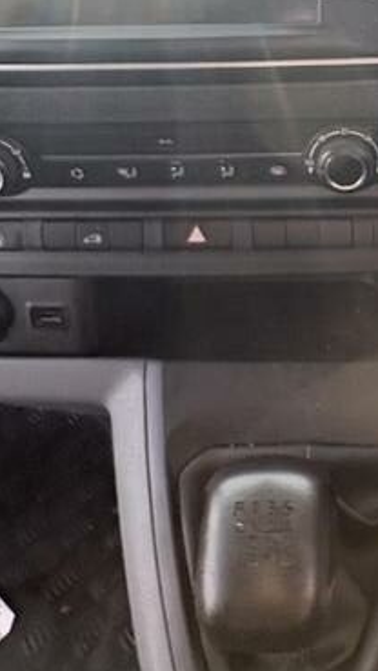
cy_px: 167
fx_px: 658
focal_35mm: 37
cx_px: 345
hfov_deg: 30.5
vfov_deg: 51.7
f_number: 2.2
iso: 100
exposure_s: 1/143
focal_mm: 2.22
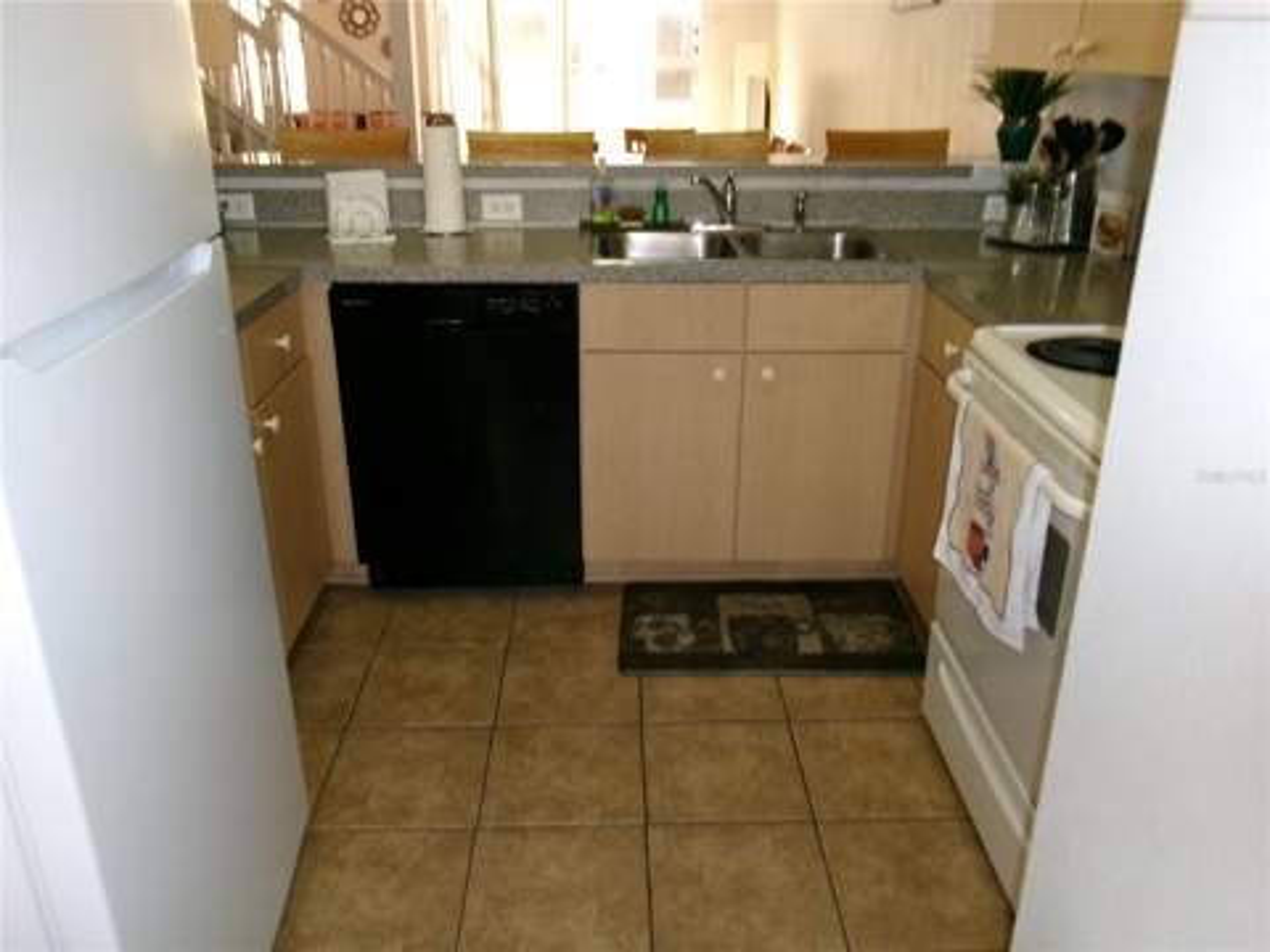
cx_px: 635
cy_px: 476
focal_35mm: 28
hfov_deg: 63.4
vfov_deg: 49.7
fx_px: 1027
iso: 320
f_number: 3.9
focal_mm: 5.1
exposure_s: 1/34
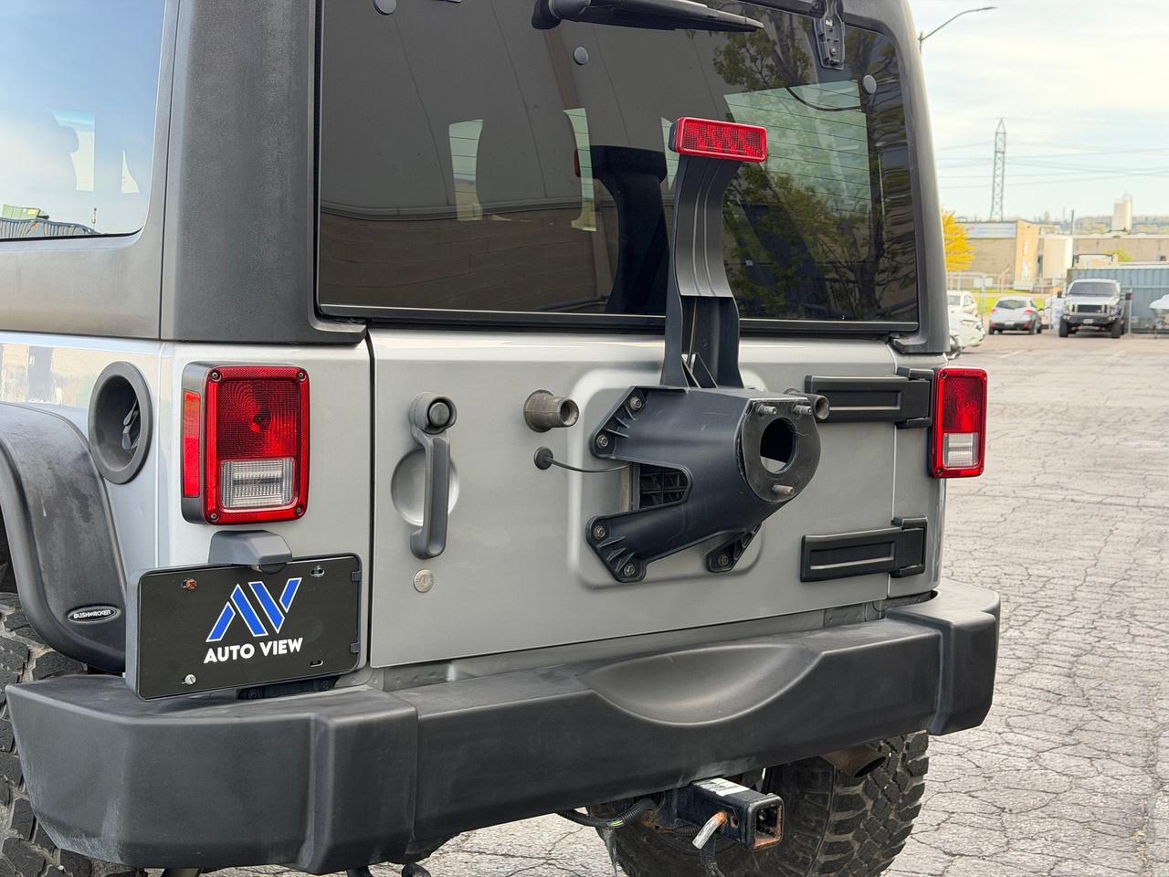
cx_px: 584
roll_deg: +0.0
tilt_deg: -5.6
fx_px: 1621
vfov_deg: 30.3
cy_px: 438
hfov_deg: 39.7
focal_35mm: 48
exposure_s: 1/411
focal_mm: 6.76
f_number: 1.78
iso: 80
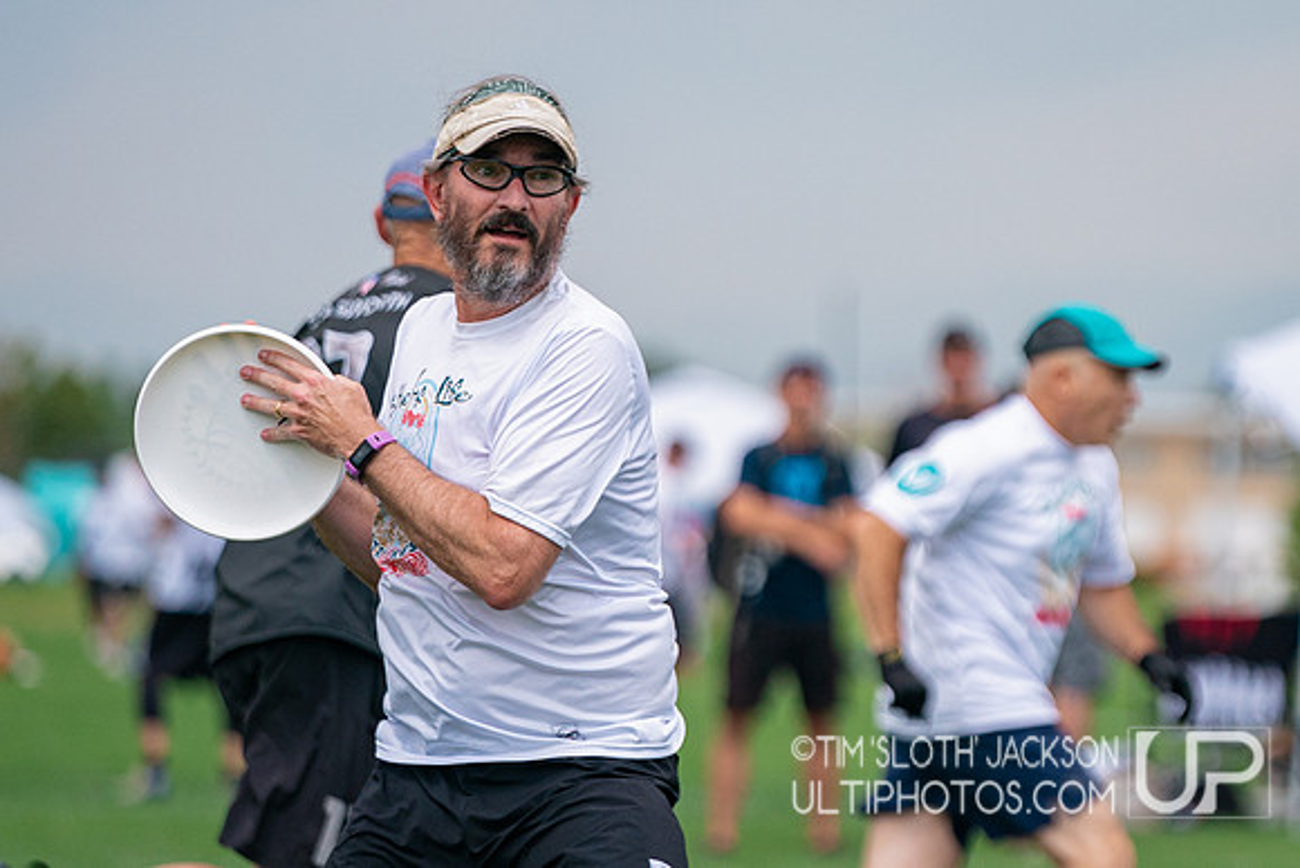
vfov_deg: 3.8
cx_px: 1077
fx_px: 12943
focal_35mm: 358
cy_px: 503
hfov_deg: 5.7
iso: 640
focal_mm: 200
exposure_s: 1/8000
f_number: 3.2
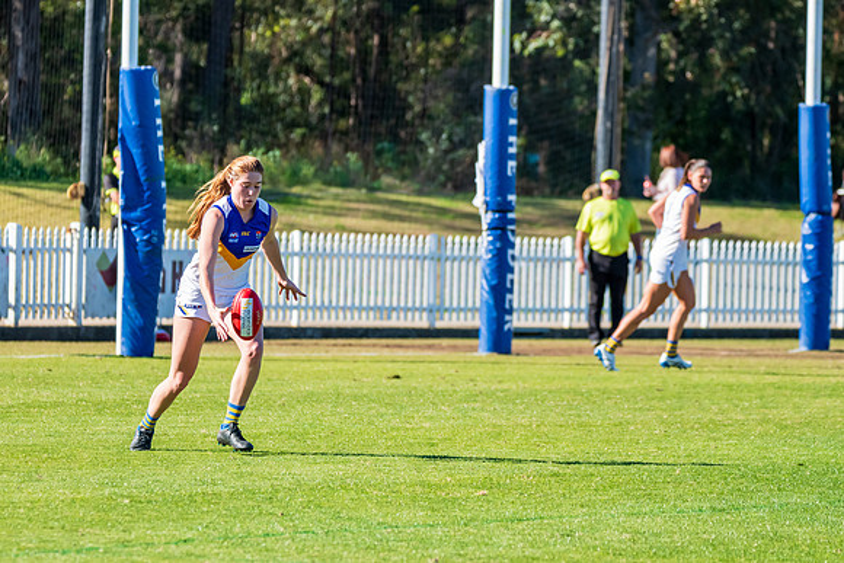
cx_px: 401
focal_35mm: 315
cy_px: 247
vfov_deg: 4.4
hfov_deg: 6.5
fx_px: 7382
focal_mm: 240
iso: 800
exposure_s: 1/2000
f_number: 6.3
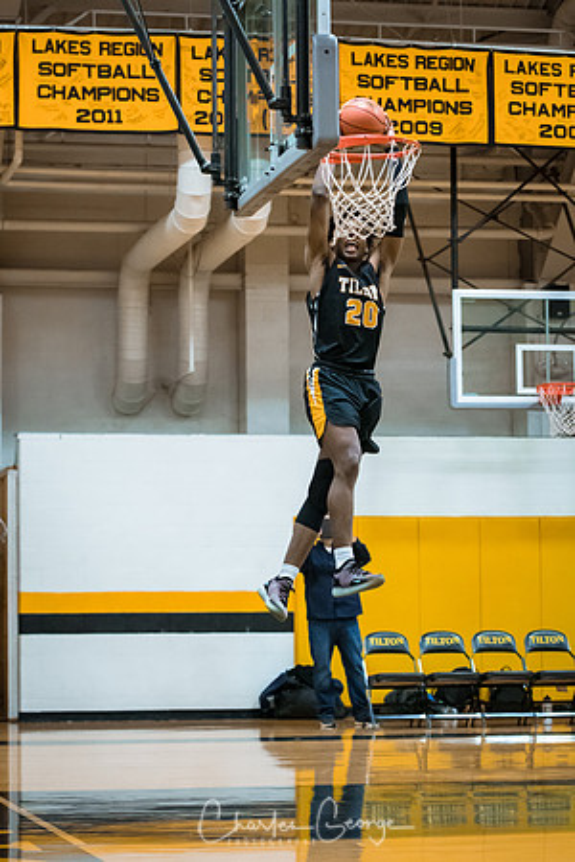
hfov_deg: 13.0
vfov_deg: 19.5
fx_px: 2515
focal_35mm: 105
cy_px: 431
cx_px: 288
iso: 3200
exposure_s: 1/400
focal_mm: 70
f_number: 2.8
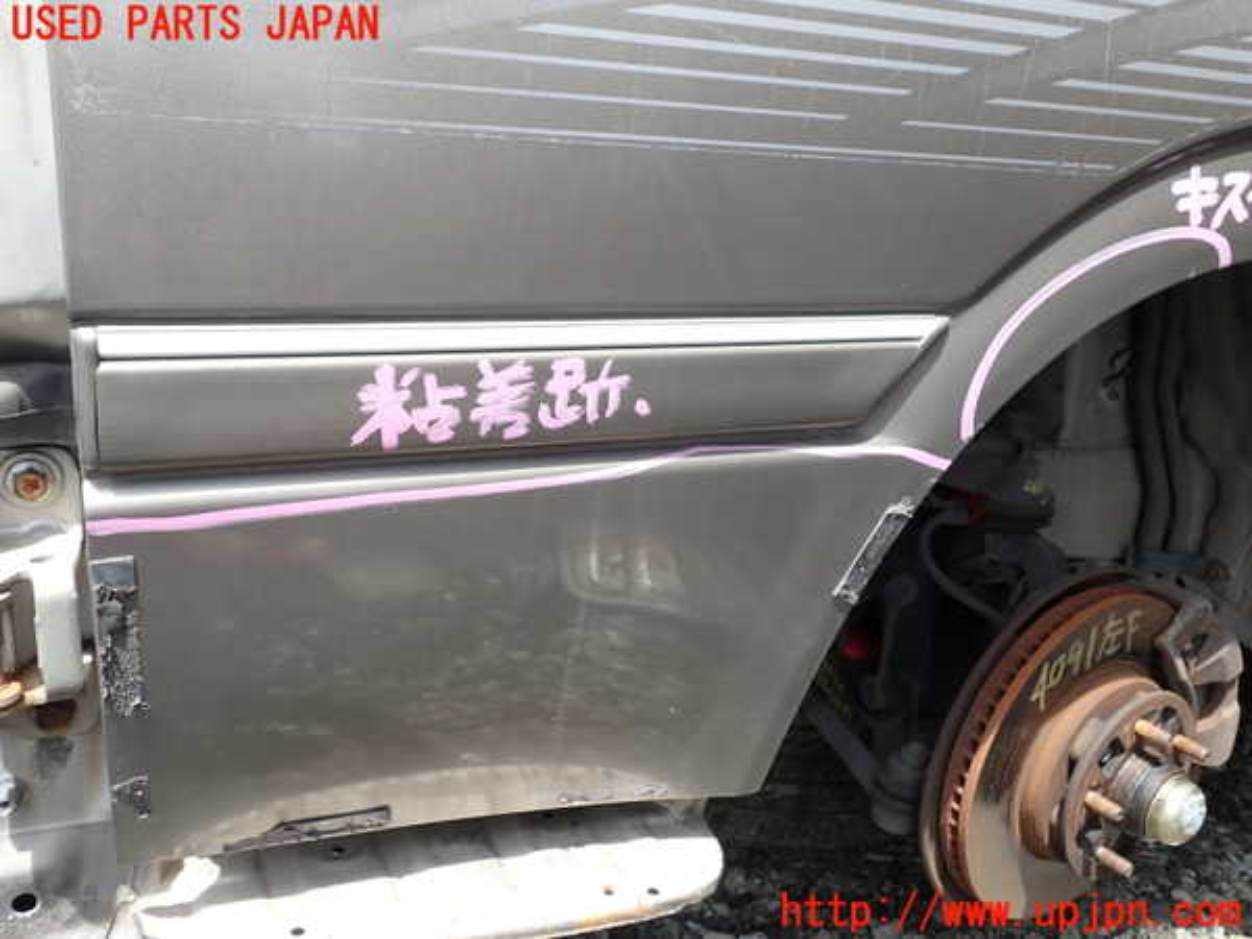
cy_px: 470
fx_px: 1085
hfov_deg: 60.0
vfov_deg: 46.8
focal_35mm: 30
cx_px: 626
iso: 100
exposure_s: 1/200
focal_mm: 5.4
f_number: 3.2
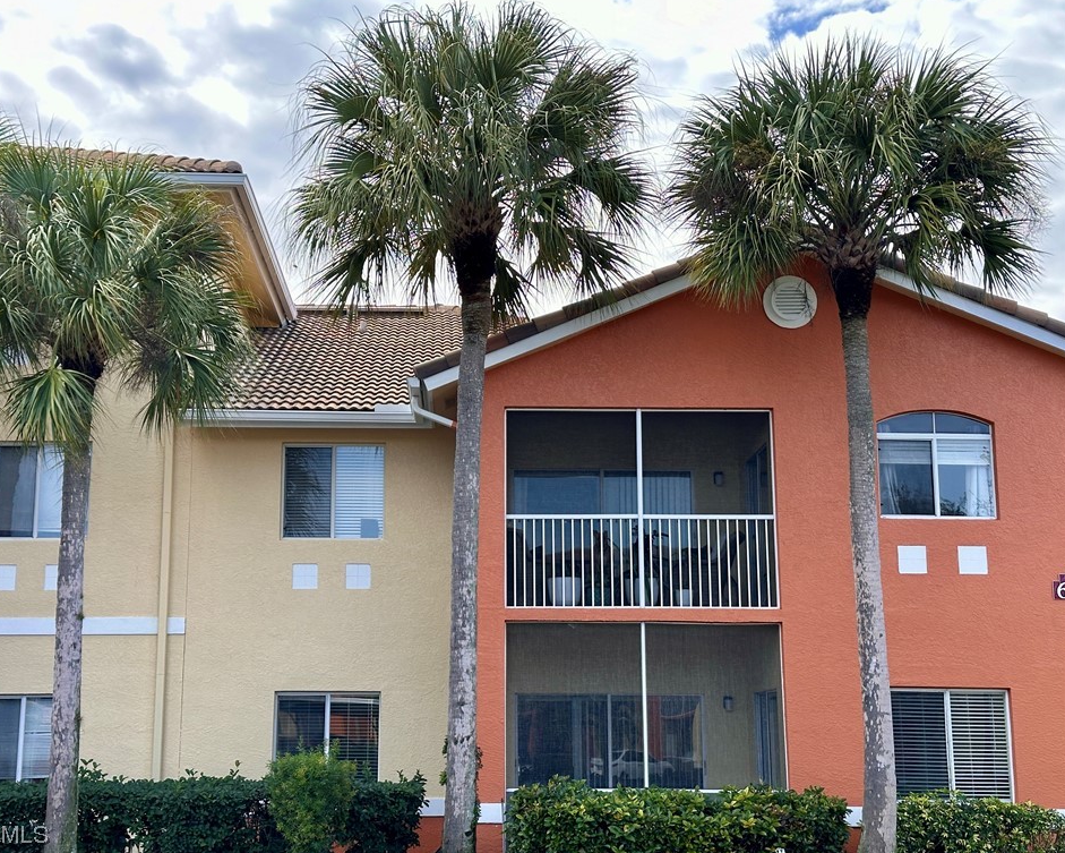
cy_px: 419
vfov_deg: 29.7
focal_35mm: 51
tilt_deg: +10.5
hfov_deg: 36.6
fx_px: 1608
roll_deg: -0.7
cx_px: 491
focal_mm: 6.86
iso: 64
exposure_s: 1/1258
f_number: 1.78
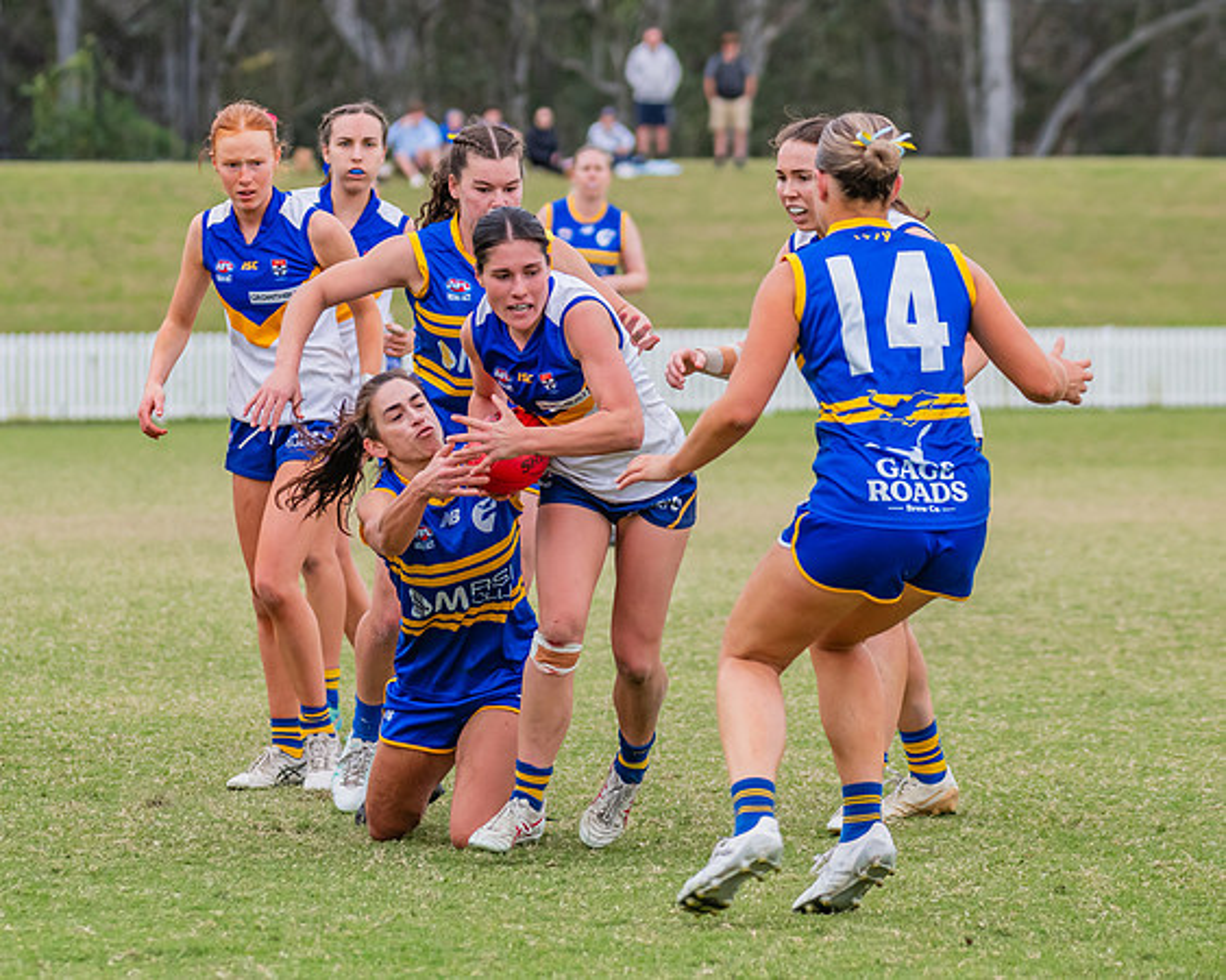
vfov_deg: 5.8
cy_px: 545
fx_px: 9716
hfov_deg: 7.2
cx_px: 470
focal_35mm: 268
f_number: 5.6
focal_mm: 170
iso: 800
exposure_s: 1/1250
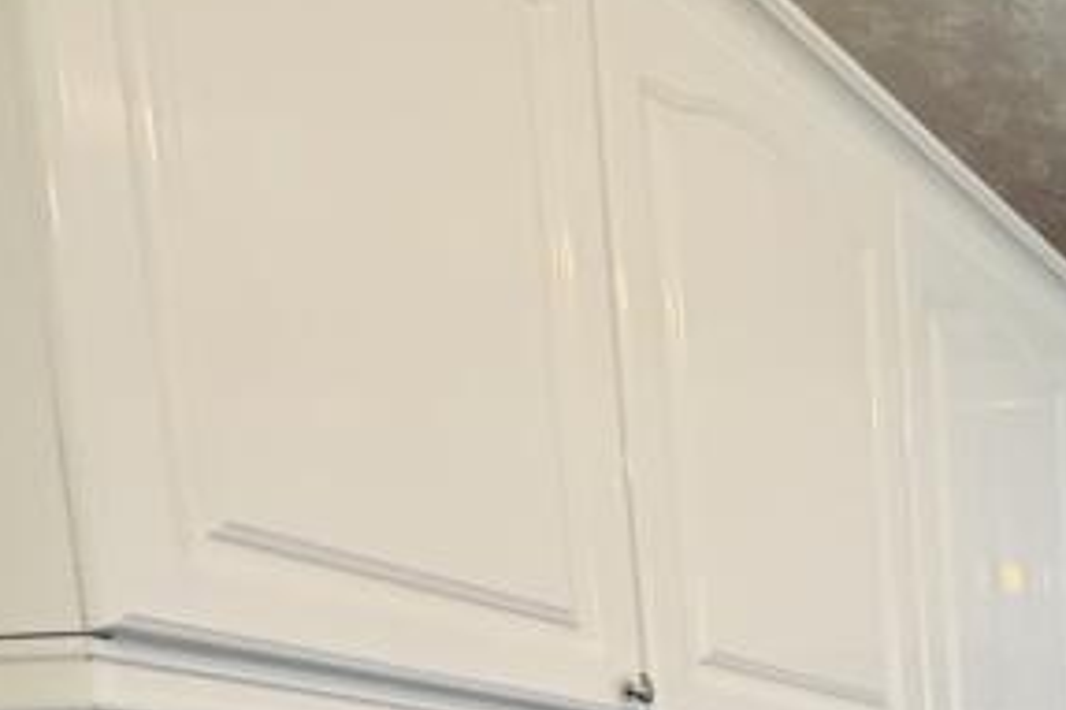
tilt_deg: -7.6
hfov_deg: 28.2
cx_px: 1519
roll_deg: +0.0
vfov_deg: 20.9
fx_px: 1539
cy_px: 1141
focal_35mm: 52
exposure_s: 1/100
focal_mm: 2.22
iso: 320
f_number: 2.2
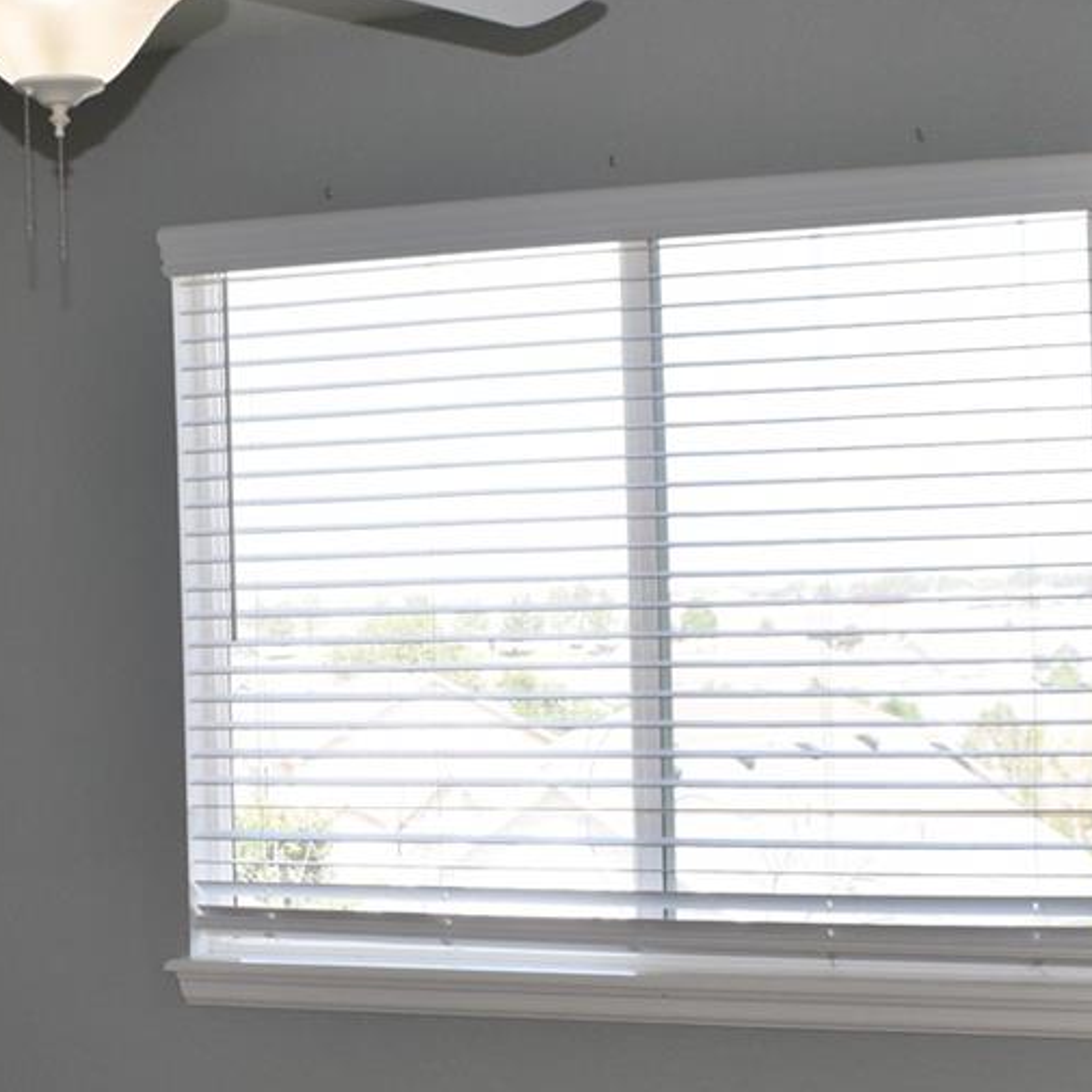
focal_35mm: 97
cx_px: 212
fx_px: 3462
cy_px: 724
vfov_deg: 17.9
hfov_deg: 17.8
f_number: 5.6
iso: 320
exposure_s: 1/125
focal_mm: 24
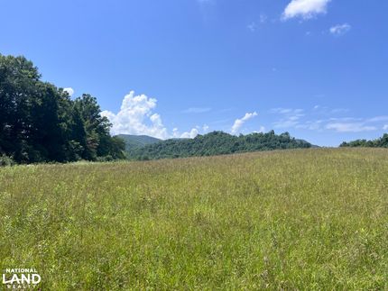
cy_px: 146
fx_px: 292
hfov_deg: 67.3
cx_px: 194
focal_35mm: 26
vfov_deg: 53.1
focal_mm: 5.7
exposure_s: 1/4831
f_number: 1.5
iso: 50
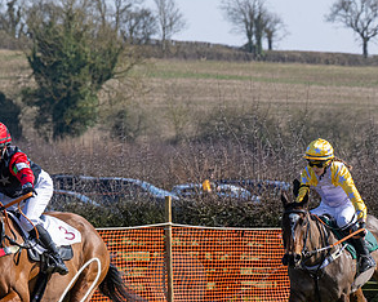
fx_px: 3902
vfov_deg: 4.4
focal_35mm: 349
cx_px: -20
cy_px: 243
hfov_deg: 5.5
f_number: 4
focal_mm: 92
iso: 200
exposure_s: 1/2000
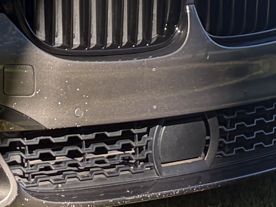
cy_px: -143
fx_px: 1562
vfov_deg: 7.4
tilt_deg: +1.2
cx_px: -88
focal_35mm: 196
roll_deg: +2.4
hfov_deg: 9.9
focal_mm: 5.96
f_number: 1.6
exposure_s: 1/566
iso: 64
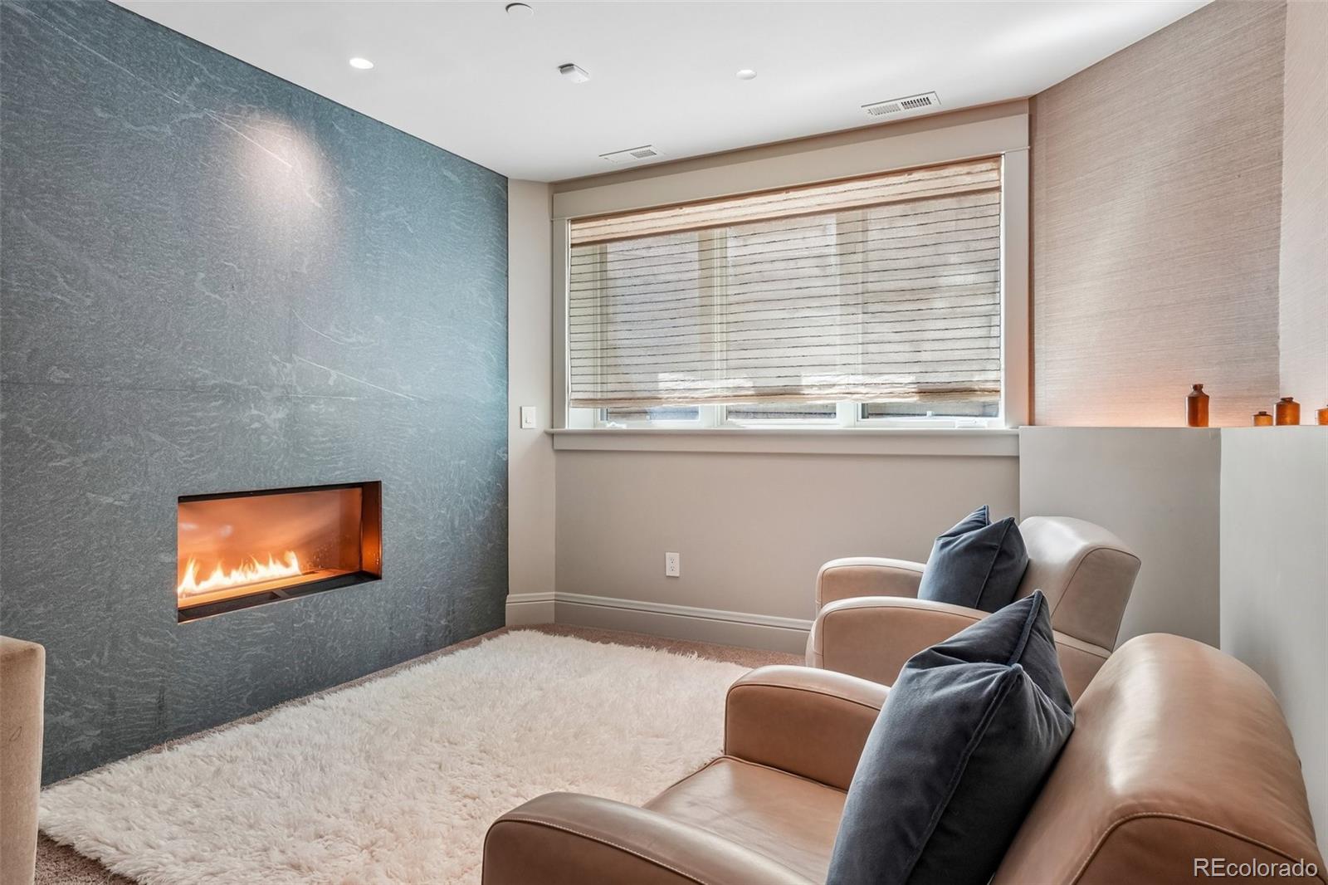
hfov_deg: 81.2
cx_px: 664
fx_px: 774
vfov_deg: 59.5
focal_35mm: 21
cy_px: 442
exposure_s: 1/15
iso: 400
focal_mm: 14
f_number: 8
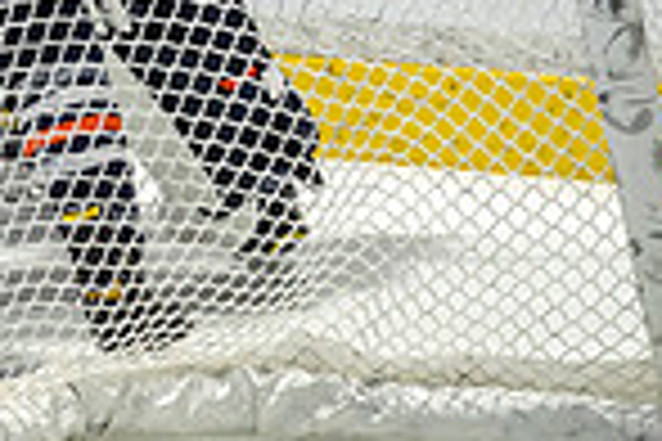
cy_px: -362
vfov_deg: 0.6
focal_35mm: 2401
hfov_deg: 0.9
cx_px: -27
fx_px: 44148
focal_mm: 600
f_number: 4
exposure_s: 1/800
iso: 1600
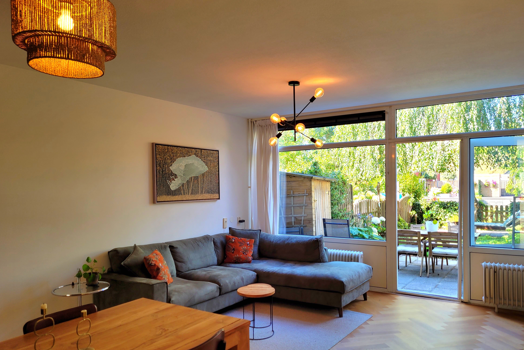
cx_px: 257
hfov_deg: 65.5
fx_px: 408
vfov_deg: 46.3
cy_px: 194
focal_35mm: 28
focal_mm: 5.4
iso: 64
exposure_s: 1/100
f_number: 1.8
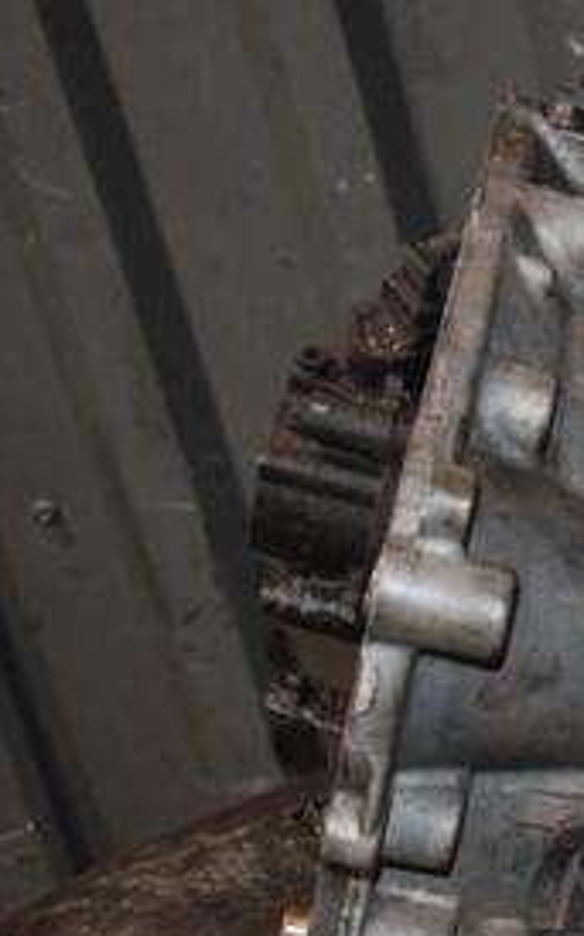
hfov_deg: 11.7
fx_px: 2728
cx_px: 885
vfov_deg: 19.4
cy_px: 680
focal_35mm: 107
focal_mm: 32
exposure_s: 1/60
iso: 800
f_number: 5
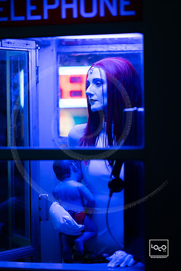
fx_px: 641
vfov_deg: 23.9
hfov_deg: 16.1
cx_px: 90
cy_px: 136
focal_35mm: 85
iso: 200
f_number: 1.3
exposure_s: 1/250
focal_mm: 85
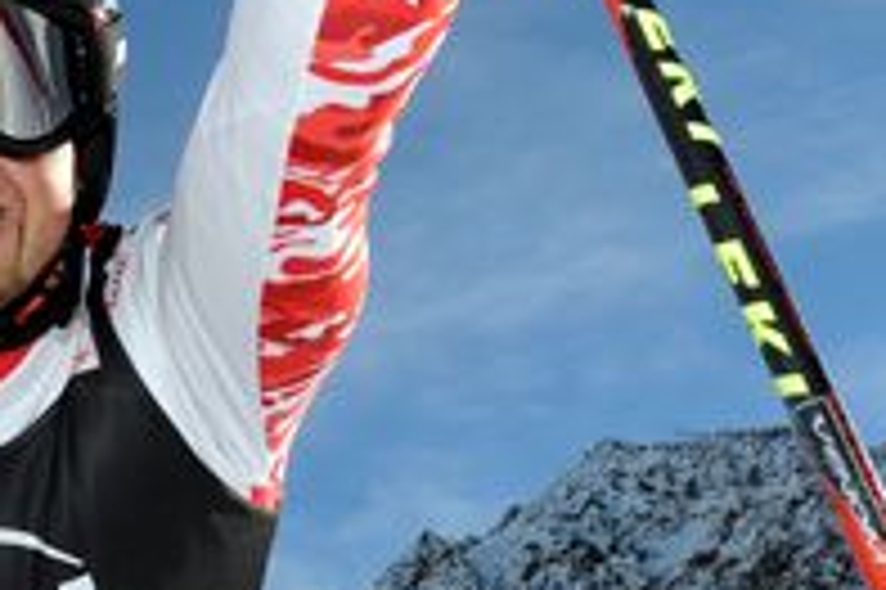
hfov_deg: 21.4
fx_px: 2238
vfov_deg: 14.7
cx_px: -45
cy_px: -16
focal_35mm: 91
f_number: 16
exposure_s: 1/200
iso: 320
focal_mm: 35
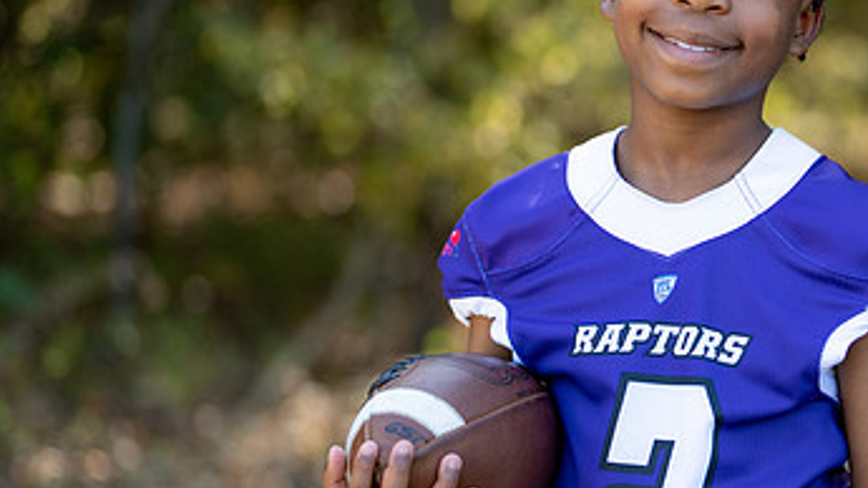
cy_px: 221
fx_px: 2370
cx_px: 761
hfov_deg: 20.4
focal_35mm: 103
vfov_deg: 11.8
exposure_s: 1/1600
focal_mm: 50
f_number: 1.2
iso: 100
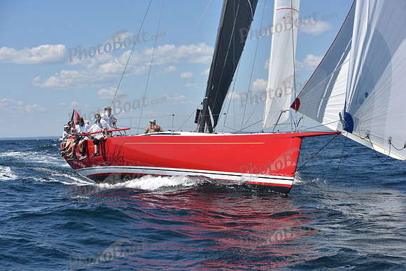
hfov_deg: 28.8
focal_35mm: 70
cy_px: 136
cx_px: 203
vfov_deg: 19.5
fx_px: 790
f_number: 7.1
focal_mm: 70
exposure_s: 1/1000
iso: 200
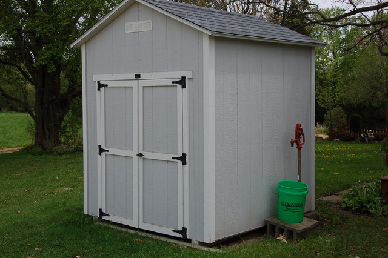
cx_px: 194
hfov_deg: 38.9
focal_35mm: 51
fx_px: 549
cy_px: 129
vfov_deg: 26.5
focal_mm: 34
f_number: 9
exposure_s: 1/320
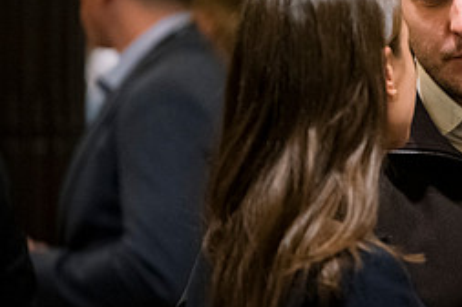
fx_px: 5947
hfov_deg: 4.4
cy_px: 52
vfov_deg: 3.0
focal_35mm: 464
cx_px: 515
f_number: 2.8
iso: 6400
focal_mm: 200
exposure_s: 1/125
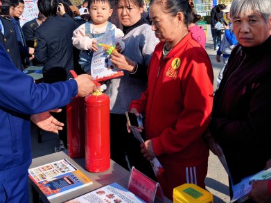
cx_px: 132
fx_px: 337
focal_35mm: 43
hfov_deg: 43.9
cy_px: 54
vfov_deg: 33.0
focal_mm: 6.98
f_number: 2
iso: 50
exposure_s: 1/4032
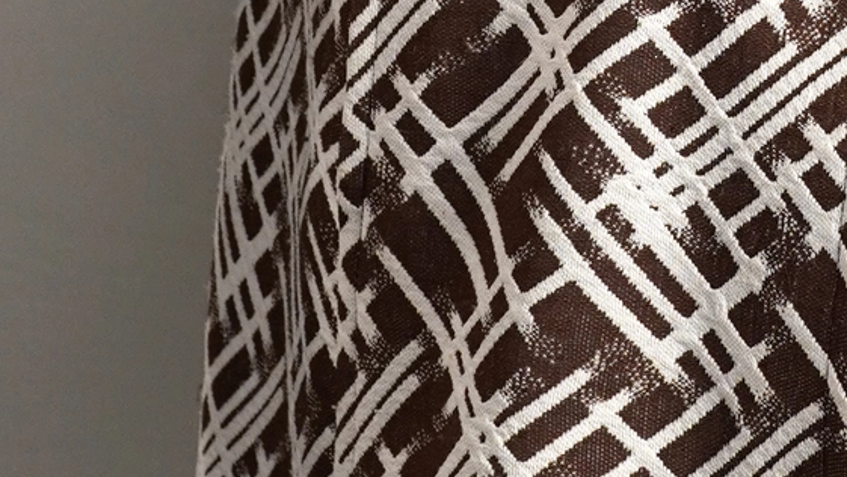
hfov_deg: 8.3
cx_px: 787
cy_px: -356
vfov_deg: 4.7
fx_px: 5796
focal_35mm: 258
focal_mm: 32
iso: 400
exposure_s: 1/100
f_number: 5
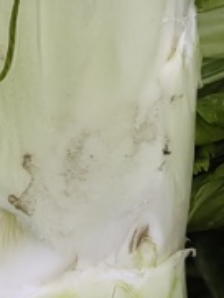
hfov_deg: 8.7
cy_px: -129
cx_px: -270
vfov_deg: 11.9
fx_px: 1370
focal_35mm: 159
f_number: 1.9
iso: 50
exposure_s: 1/1650
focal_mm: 5.52
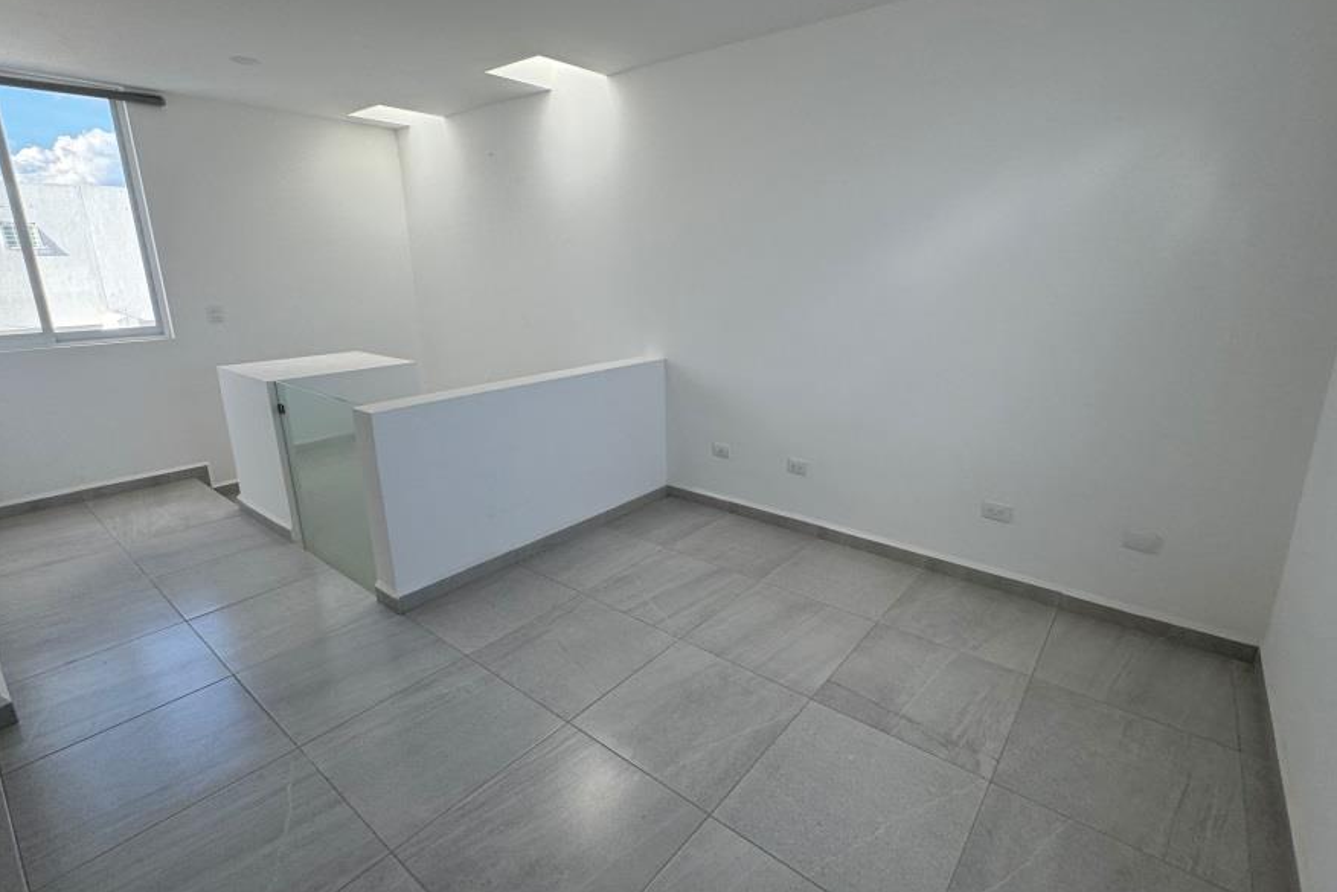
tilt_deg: -9.8
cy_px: 418
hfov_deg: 93.2
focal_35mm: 17
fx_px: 631
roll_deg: +0.2
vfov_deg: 70.4
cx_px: 704
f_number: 2.2
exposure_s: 1/139
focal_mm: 2.22
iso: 40
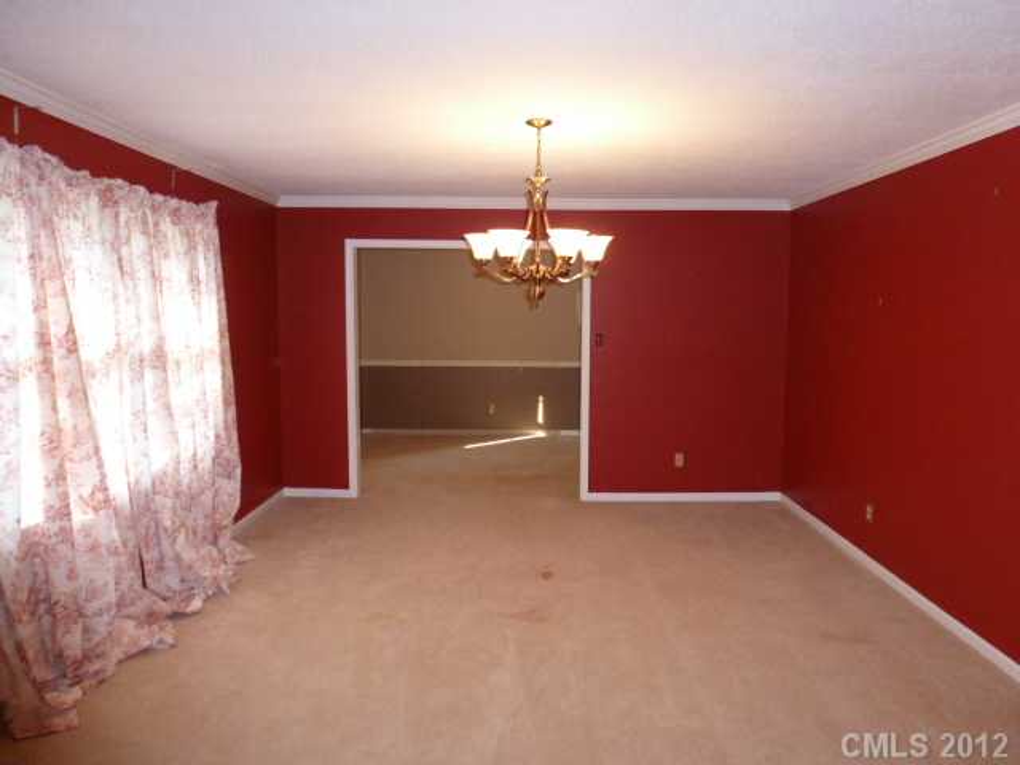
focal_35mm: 24
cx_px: 510
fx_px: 707
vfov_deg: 56.8
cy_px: 382
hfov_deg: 71.6
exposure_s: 1/60
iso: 320
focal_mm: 4.3
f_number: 3.3
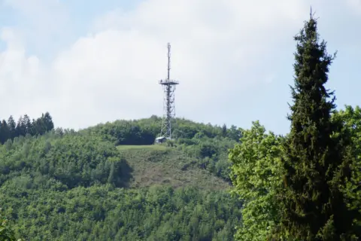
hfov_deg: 10.5
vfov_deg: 7.0
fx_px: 1955
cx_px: 180
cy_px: 120
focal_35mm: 195
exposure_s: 1/250
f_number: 6.3
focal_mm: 130
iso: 100
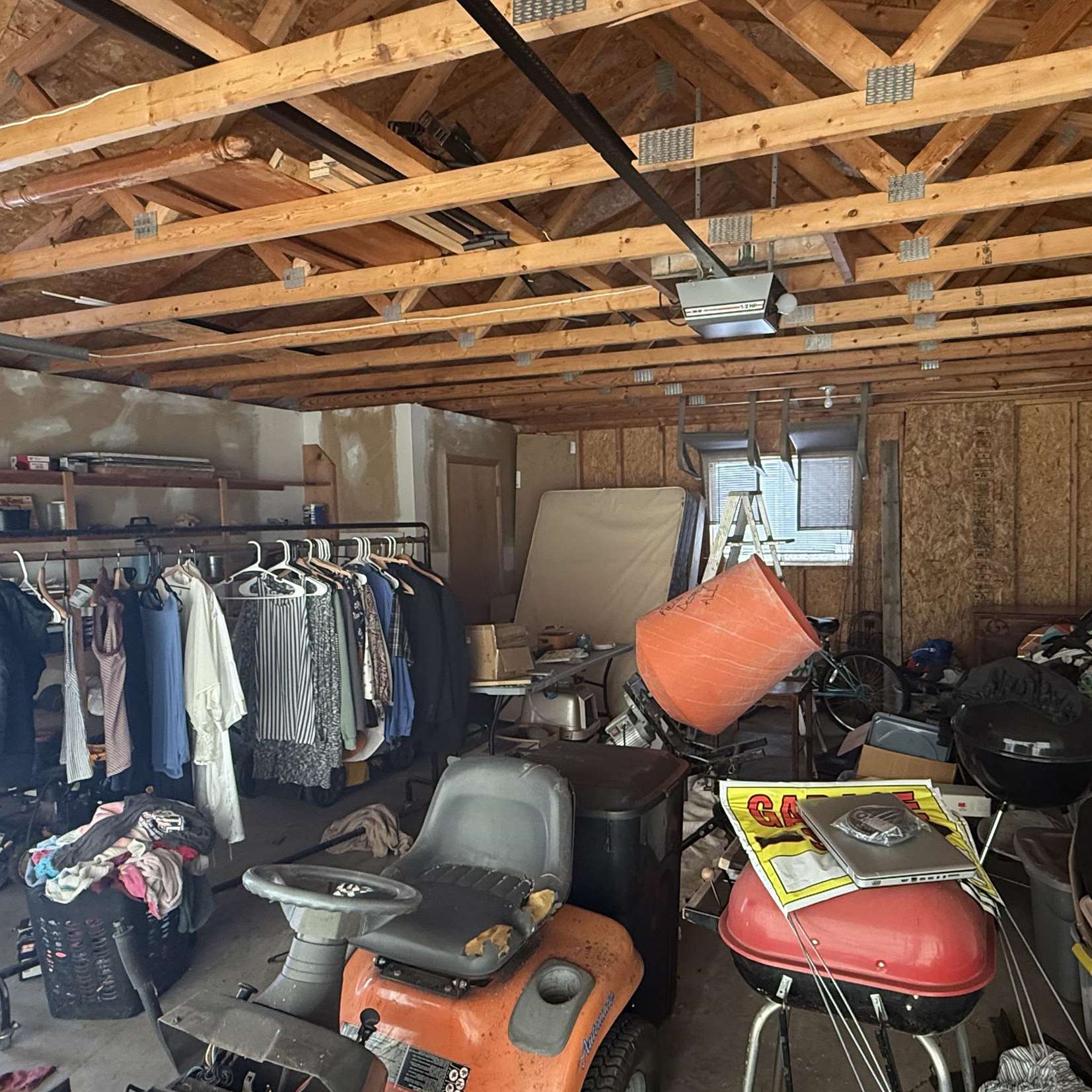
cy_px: 565
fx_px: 821
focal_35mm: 23
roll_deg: +1.7
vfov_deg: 67.2
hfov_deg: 66.6
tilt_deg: -1.7
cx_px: 655
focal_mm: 2.22
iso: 320
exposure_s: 1/99
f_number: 2.2
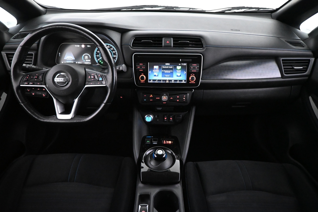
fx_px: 212
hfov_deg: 73.7
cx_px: 159
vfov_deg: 53.1
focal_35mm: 24
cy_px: 106
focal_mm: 16
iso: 8000
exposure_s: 1/60
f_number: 3.5
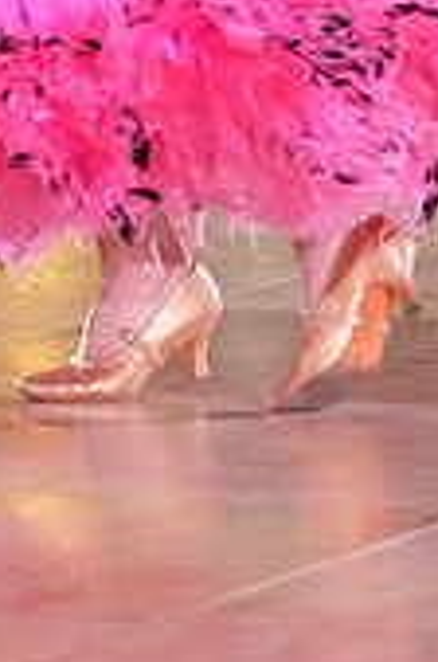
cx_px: -80
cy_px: -341
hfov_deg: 2.0
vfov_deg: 3.0
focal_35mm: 688
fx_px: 12607
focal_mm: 200
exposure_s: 1/250
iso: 3200
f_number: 4.5
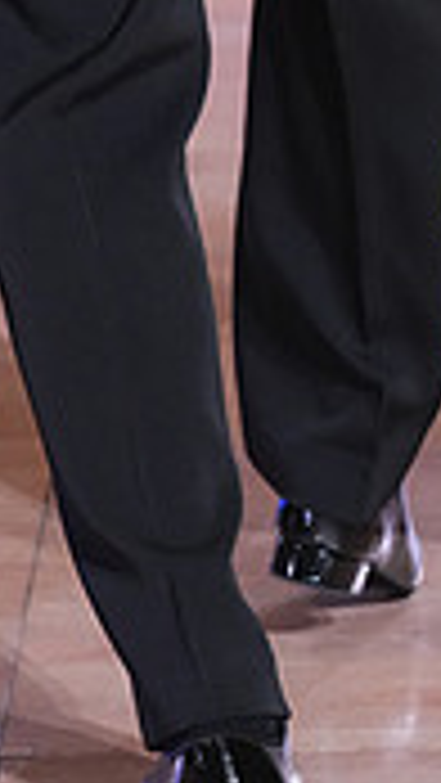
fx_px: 8557
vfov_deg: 5.2
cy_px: -392
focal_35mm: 412
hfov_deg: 2.9
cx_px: 506
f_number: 5.6
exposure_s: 1/250
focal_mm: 118
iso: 3200
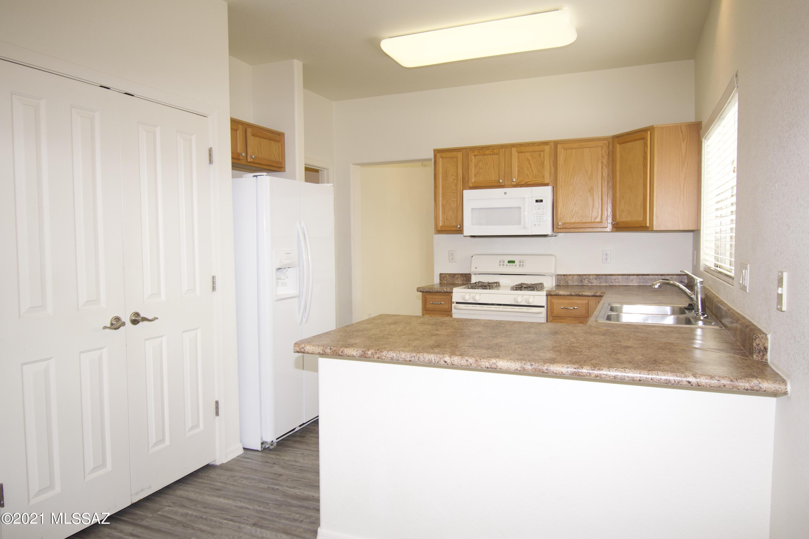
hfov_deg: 73.7
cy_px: 270
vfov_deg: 53.1
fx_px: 539
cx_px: 404
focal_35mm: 24
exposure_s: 1/125
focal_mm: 16
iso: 640
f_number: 5.6
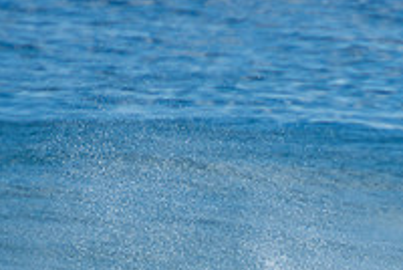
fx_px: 19462
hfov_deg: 1.2
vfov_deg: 0.8
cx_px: 324
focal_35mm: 1736
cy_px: 388
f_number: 5.6
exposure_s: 1/1250
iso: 250
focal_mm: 400
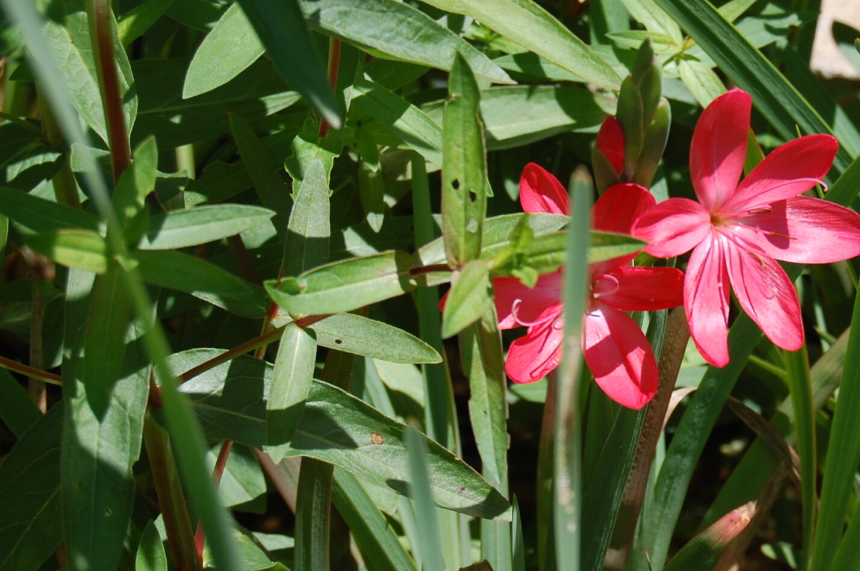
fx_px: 3529
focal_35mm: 148
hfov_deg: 13.8
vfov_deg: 9.3
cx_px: 747
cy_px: 256
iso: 200
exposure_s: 1/320
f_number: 9
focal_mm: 55
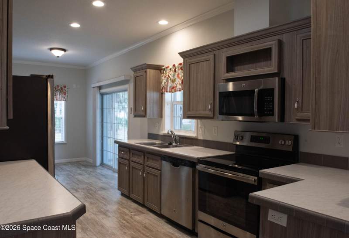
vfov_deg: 48.6
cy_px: 121
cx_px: 163
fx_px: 264
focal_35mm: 27
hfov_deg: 66.9
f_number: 8
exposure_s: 1/60
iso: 1600
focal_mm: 24
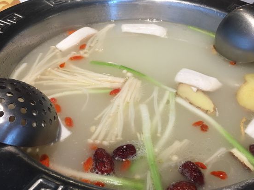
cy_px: 105
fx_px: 271
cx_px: 135
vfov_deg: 38.6
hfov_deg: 50.1
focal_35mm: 37
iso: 50
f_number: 2.2
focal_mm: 4.15
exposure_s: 1/33
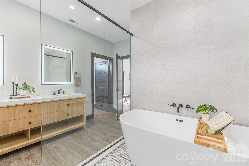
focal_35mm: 15
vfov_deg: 77.3
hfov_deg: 100.4
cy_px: 83
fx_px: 104
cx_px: 124
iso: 320
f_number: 8
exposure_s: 1/125
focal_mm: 15
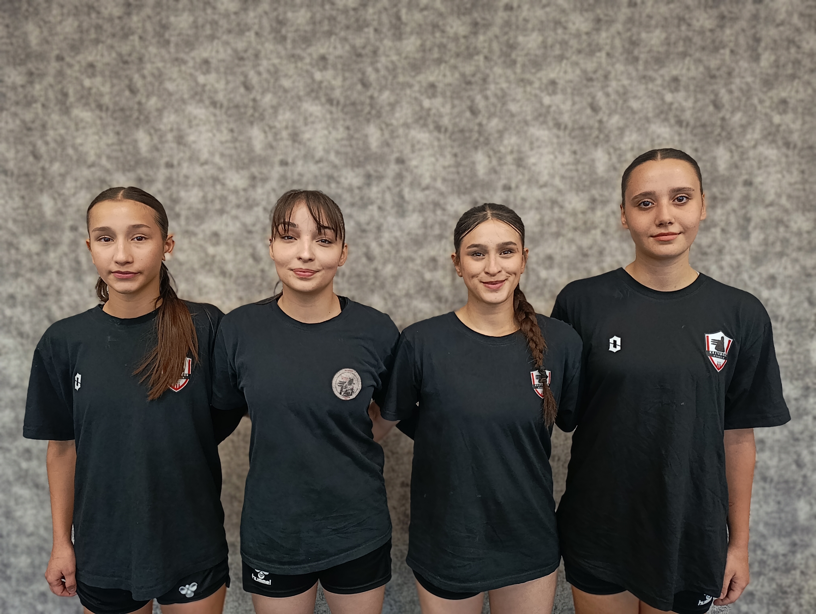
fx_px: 543
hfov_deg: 73.8
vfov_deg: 59.0
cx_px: 408
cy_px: 307
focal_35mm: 23
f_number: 1.65
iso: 831
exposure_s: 1/100
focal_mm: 6.11
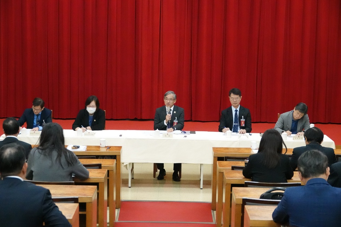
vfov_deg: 15.0
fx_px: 862
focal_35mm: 91
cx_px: 170
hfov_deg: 22.4
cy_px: 114
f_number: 3.5
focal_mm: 33.51
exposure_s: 1/100
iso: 5000
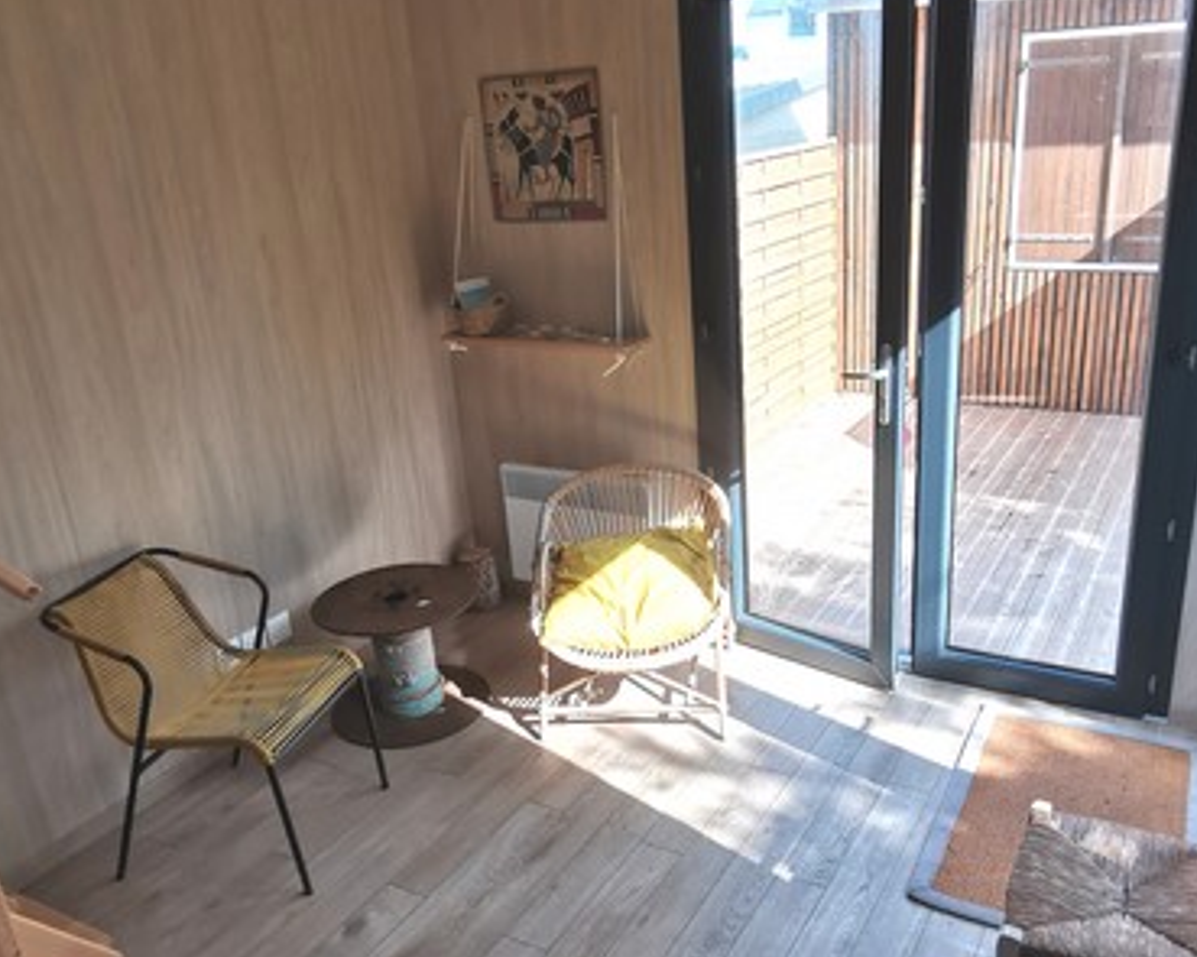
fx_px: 956
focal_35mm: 27
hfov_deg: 64.0
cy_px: 532
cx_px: 652
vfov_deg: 53.0
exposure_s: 1/446
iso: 50
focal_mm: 2.23
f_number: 2.2
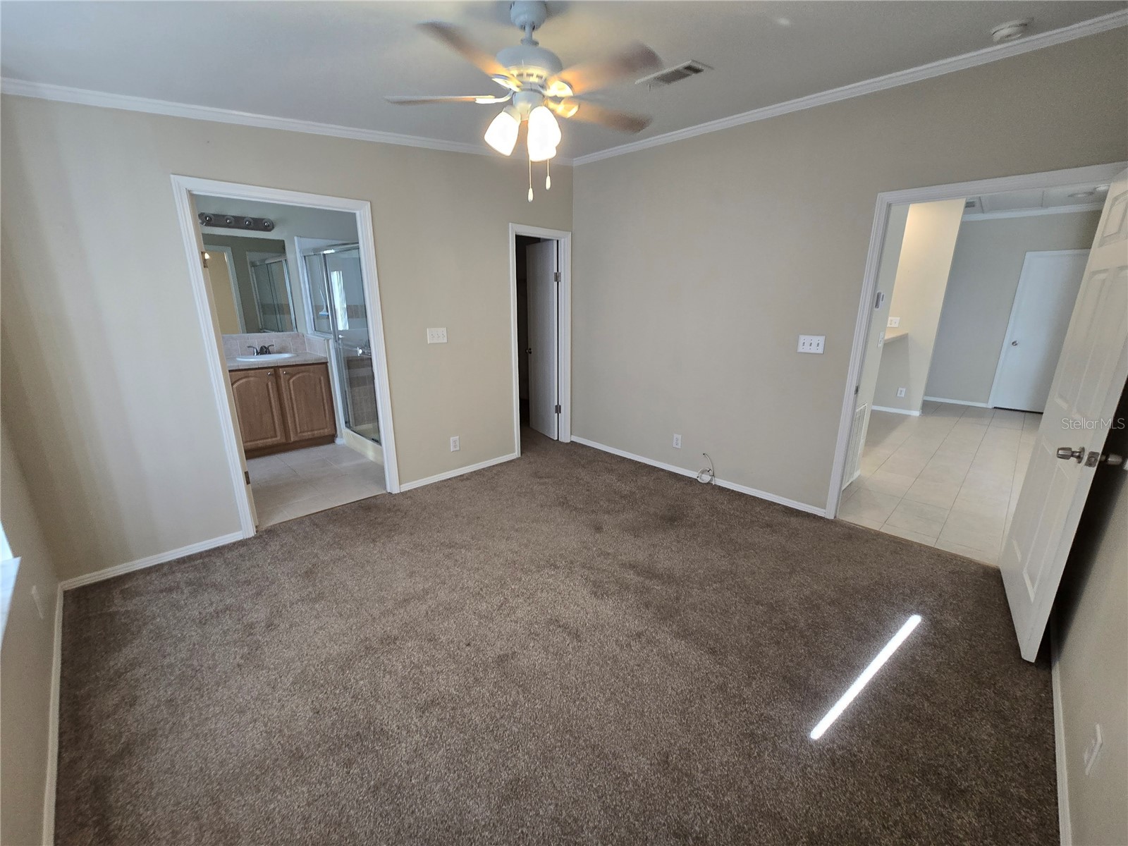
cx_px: 564
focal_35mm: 13
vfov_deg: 89.9
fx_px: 424
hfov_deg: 106.2
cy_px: 423
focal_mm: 2.2
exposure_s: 1/60
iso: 200
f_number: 2.2
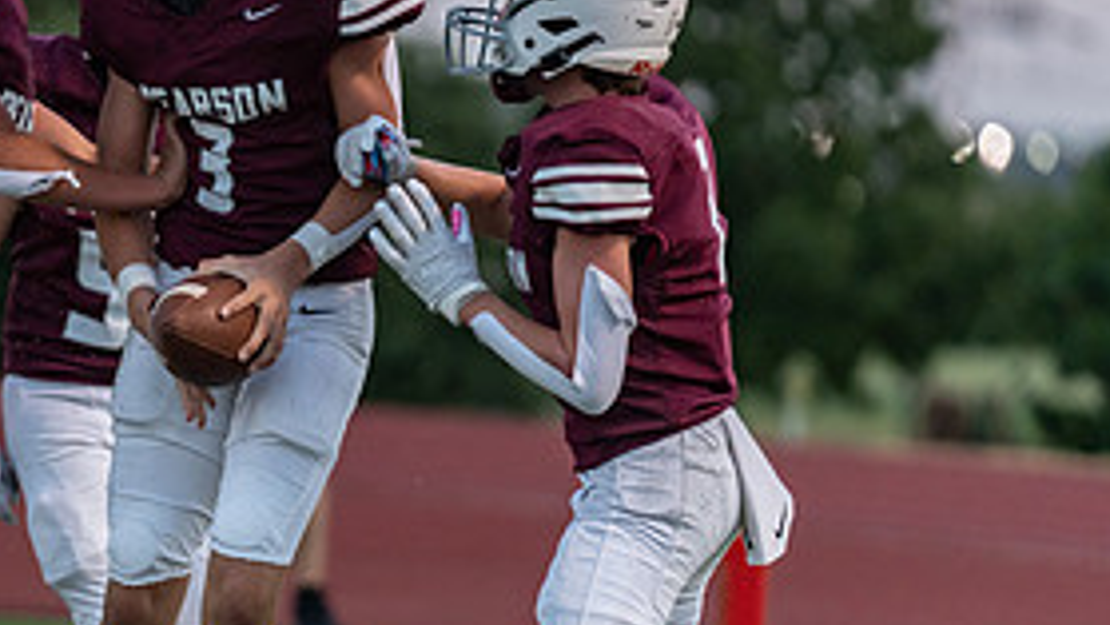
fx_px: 12804
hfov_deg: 5.0
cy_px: 340
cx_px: 131
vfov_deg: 2.8
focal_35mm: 435
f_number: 2.8
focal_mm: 200
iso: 1000
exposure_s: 1/1250
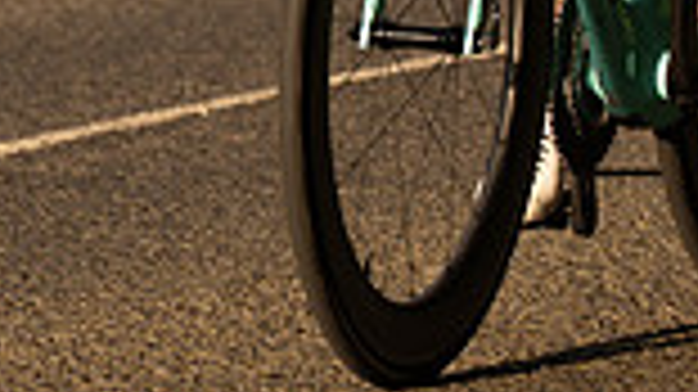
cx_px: 602
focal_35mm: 597
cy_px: -782
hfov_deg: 3.6
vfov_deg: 2.0
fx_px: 11044
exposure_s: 1/1000
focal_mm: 95
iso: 250
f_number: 4
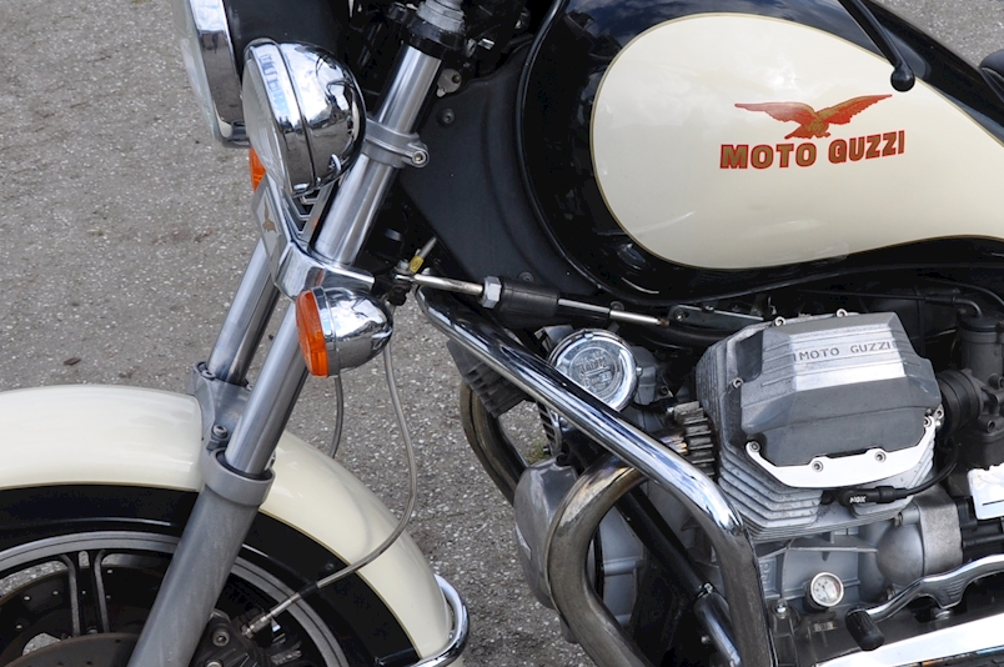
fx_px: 2094
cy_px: 337
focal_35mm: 75
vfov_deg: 18.1
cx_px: 795
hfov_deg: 26.5
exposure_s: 1/320
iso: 200
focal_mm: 21
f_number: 9
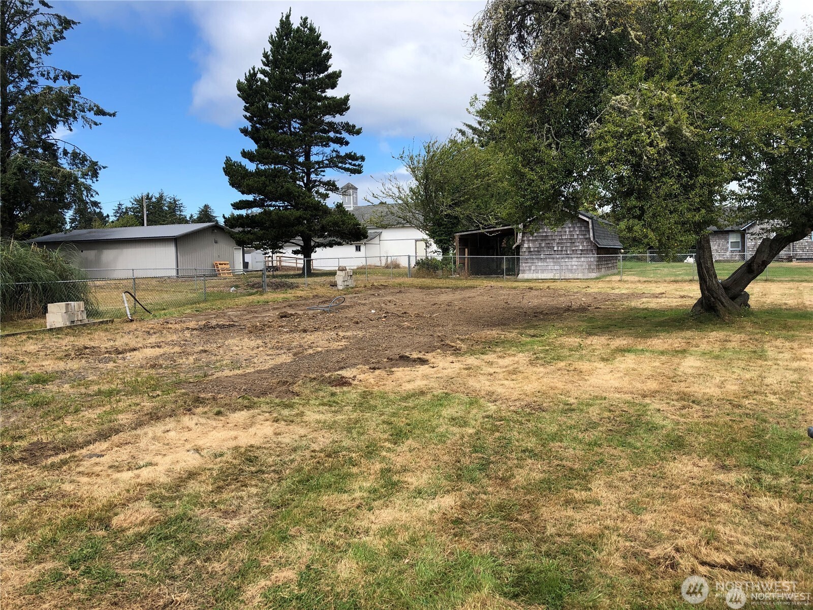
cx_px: 406
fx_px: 658
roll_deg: +1.2
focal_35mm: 28
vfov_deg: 49.7
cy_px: 305
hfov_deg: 63.4
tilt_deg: -4.1
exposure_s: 1/1453
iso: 20
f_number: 1.8
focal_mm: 3.99
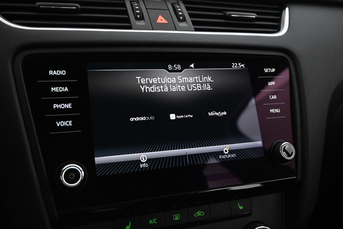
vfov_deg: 38.4
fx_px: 329
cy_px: 114
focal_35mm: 34
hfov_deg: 55.1
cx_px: 172
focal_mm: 23
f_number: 4.2
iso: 6400
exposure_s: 1/50
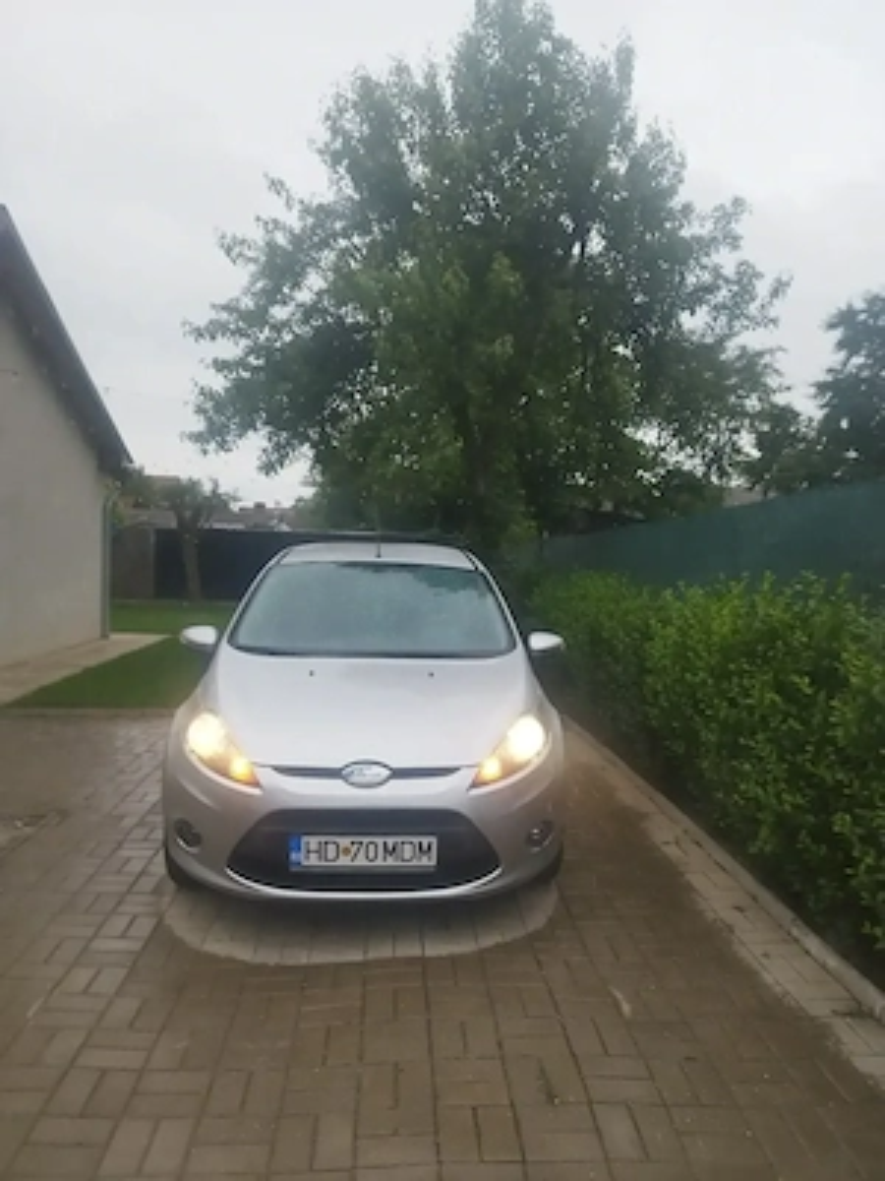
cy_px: 590
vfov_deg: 71.6
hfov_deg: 56.8
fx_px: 818
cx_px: 442
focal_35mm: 24
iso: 50
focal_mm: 5.89
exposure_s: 1/119
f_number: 1.89
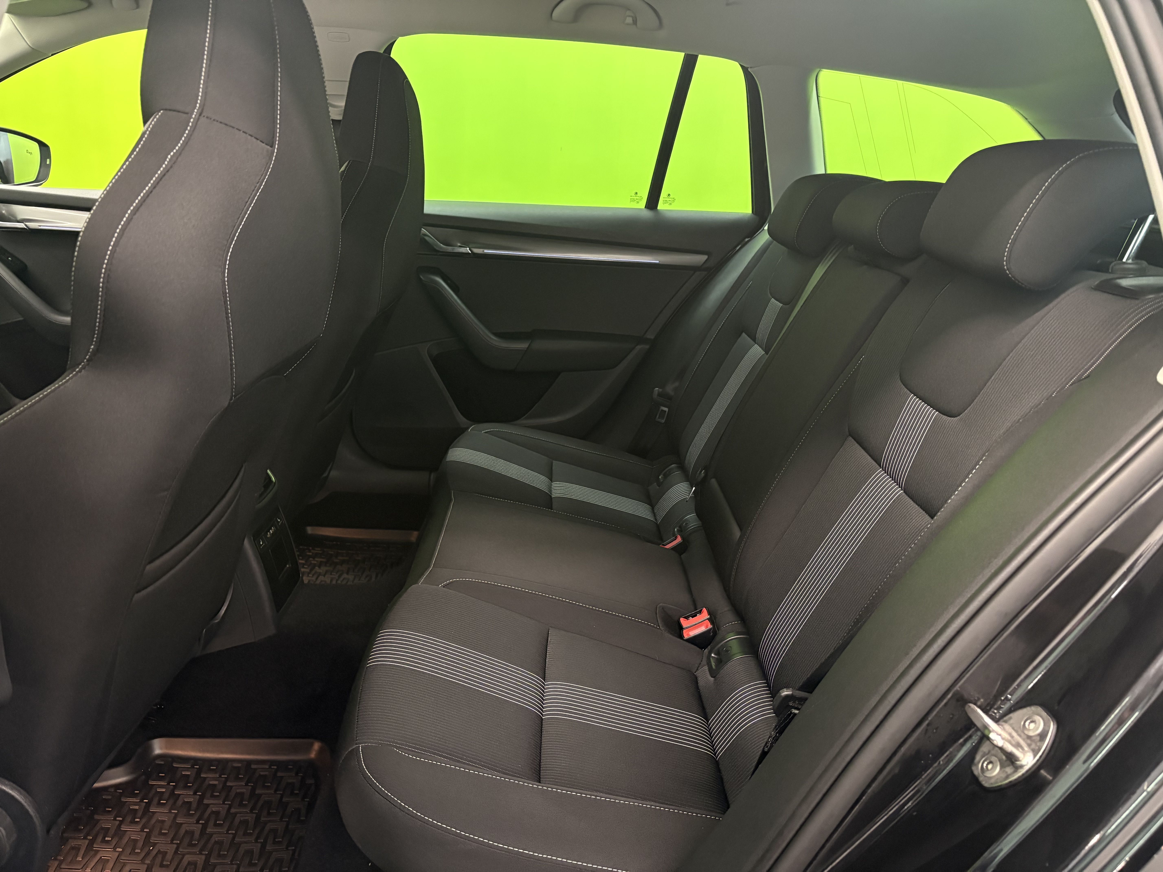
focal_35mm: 26
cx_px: 582
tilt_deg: -16.7
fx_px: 874
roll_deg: -3.8
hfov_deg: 67.3
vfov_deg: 53.1
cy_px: 436
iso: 400
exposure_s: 1/50
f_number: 1.6
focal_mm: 5.96
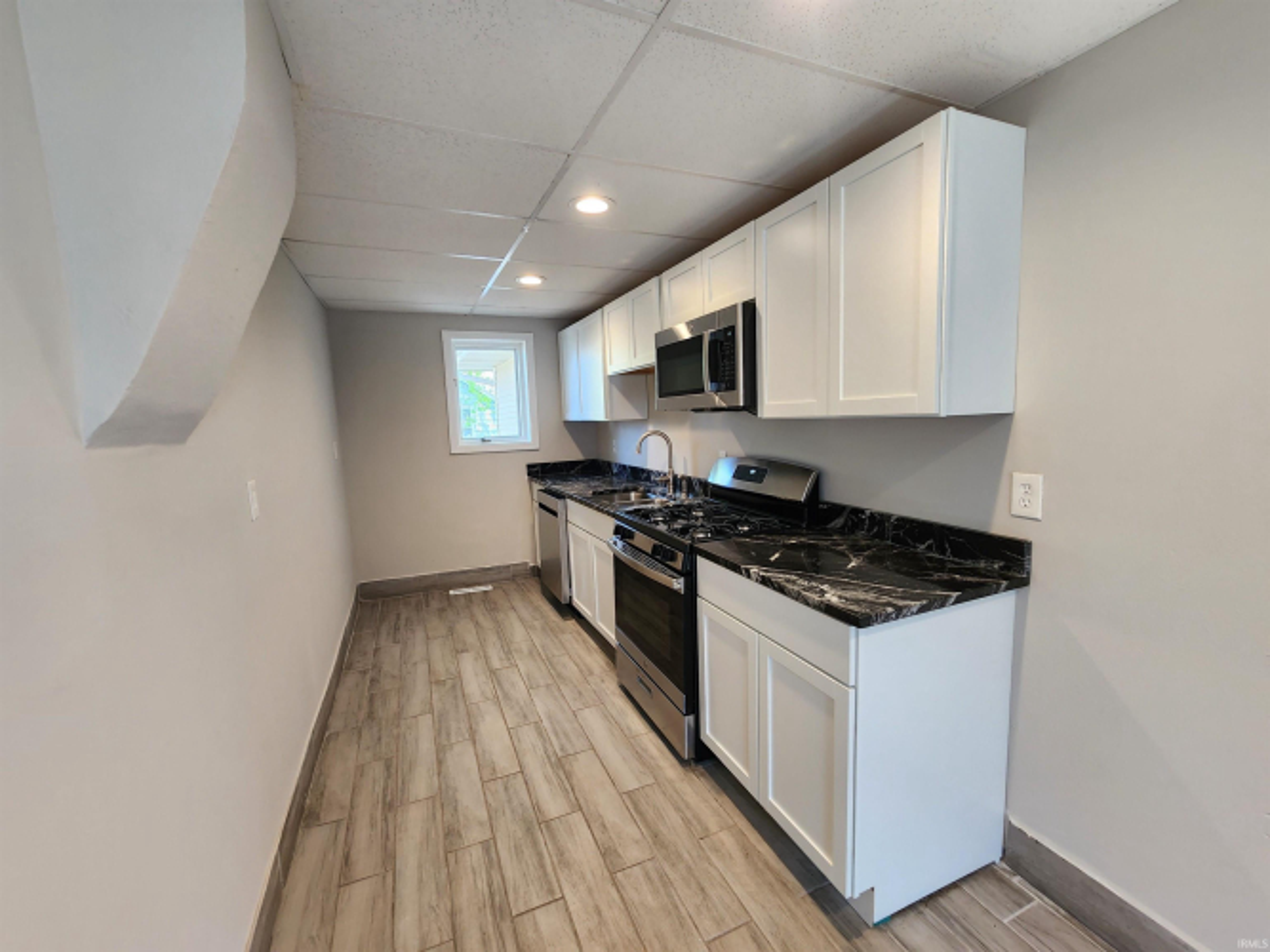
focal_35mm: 13
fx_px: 477
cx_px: 635
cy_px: 476
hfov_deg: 106.2
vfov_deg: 89.9
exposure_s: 1/60
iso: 200
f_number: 2.2
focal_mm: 2.2
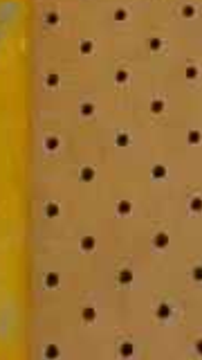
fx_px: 1990
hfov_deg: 5.8
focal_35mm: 209
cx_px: 8
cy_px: -178
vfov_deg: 10.0
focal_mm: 15
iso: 3200
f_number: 4
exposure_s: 1/25
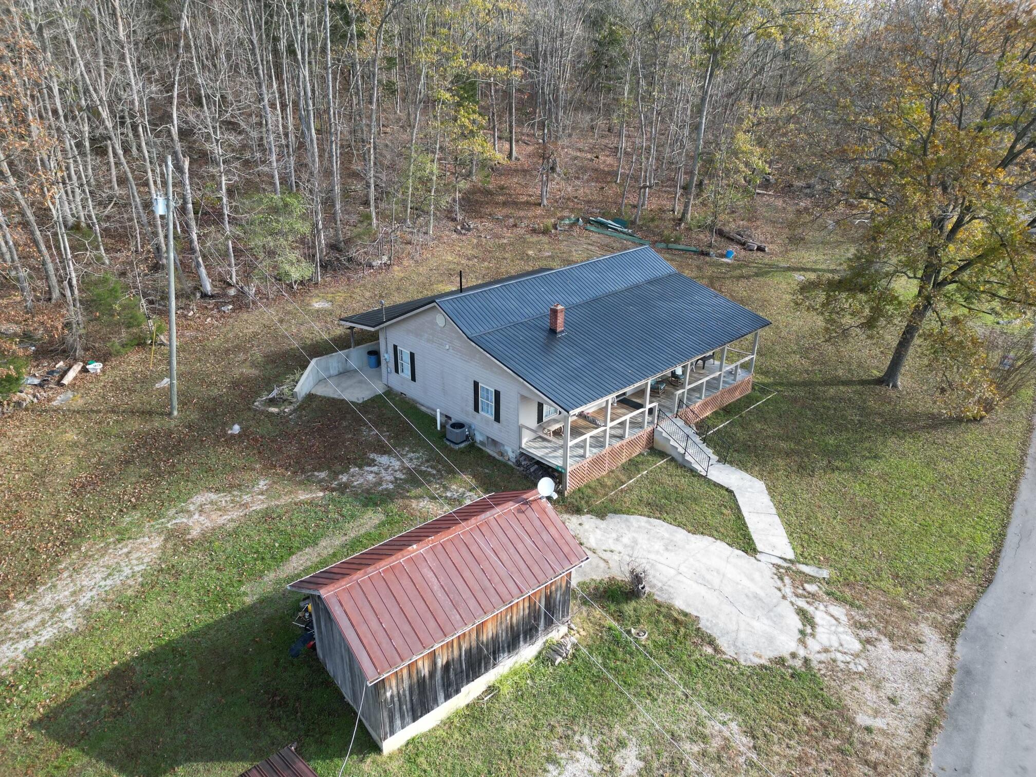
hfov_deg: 71.6
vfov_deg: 56.8
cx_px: 518
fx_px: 718
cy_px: 388
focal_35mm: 24
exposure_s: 1/640
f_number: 1.7
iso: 120
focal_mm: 6.72
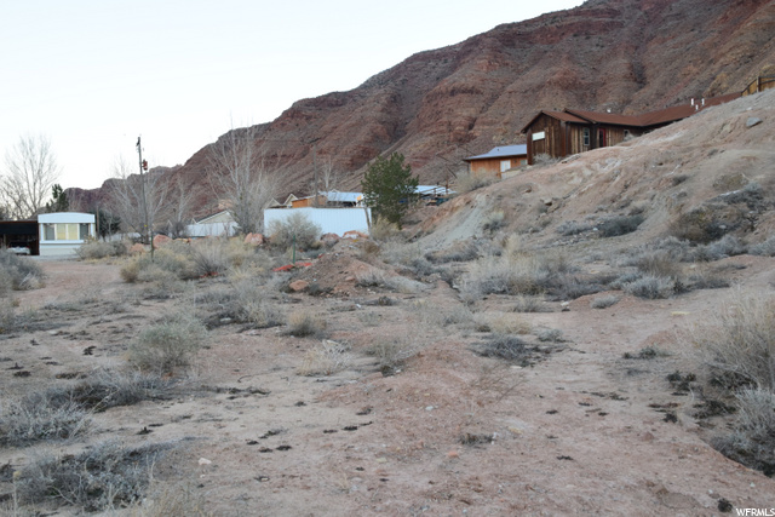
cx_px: 388
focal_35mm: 39
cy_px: 258
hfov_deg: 49.5
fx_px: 840
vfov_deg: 34.2
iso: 1600
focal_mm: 26
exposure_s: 1/60
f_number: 7.1
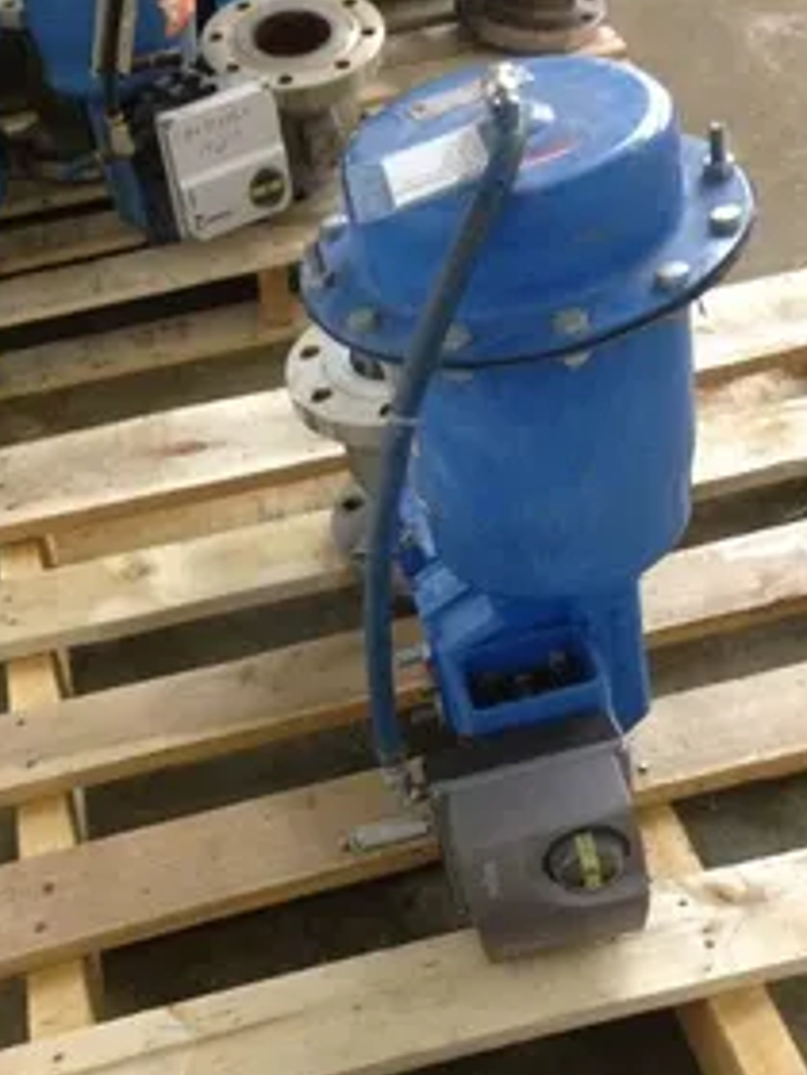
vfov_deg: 37.7
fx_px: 1554
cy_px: 733
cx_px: 373
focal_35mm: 50
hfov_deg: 29.1
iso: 320
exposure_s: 1/20
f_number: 2.4
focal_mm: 4.28
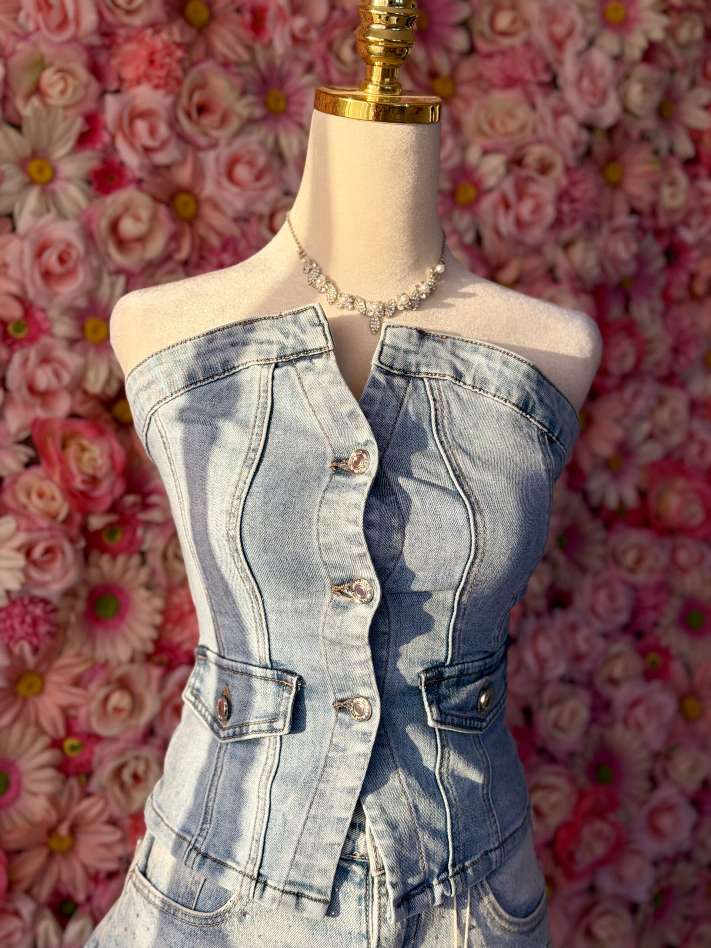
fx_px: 1315
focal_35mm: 48
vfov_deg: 39.7
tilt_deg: -5.0
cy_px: 474
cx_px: 356
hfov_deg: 30.3
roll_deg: -1.0
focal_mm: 6.76
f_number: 1.78
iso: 64
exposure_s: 1/386
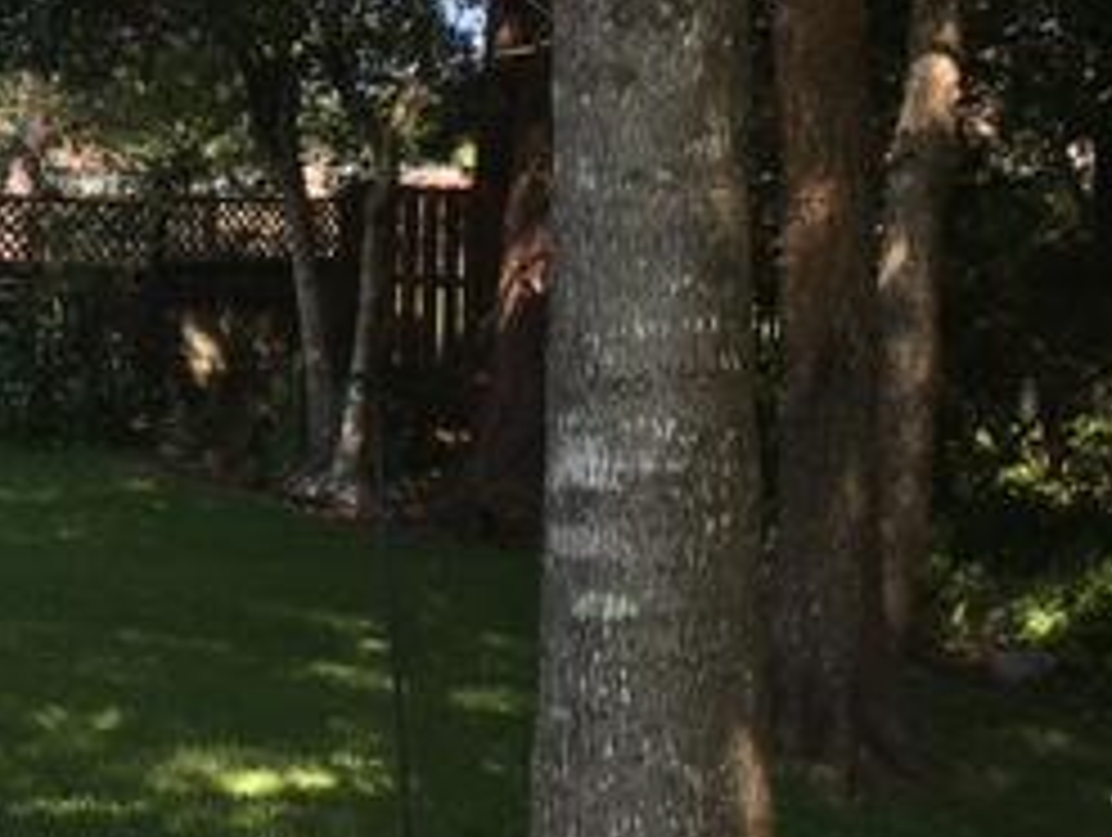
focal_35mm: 75
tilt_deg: -0.1
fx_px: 2413
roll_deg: -2.1
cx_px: -293
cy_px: 261
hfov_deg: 23.3
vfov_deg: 19.6
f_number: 2.2
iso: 25
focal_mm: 4.15
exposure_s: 1/705
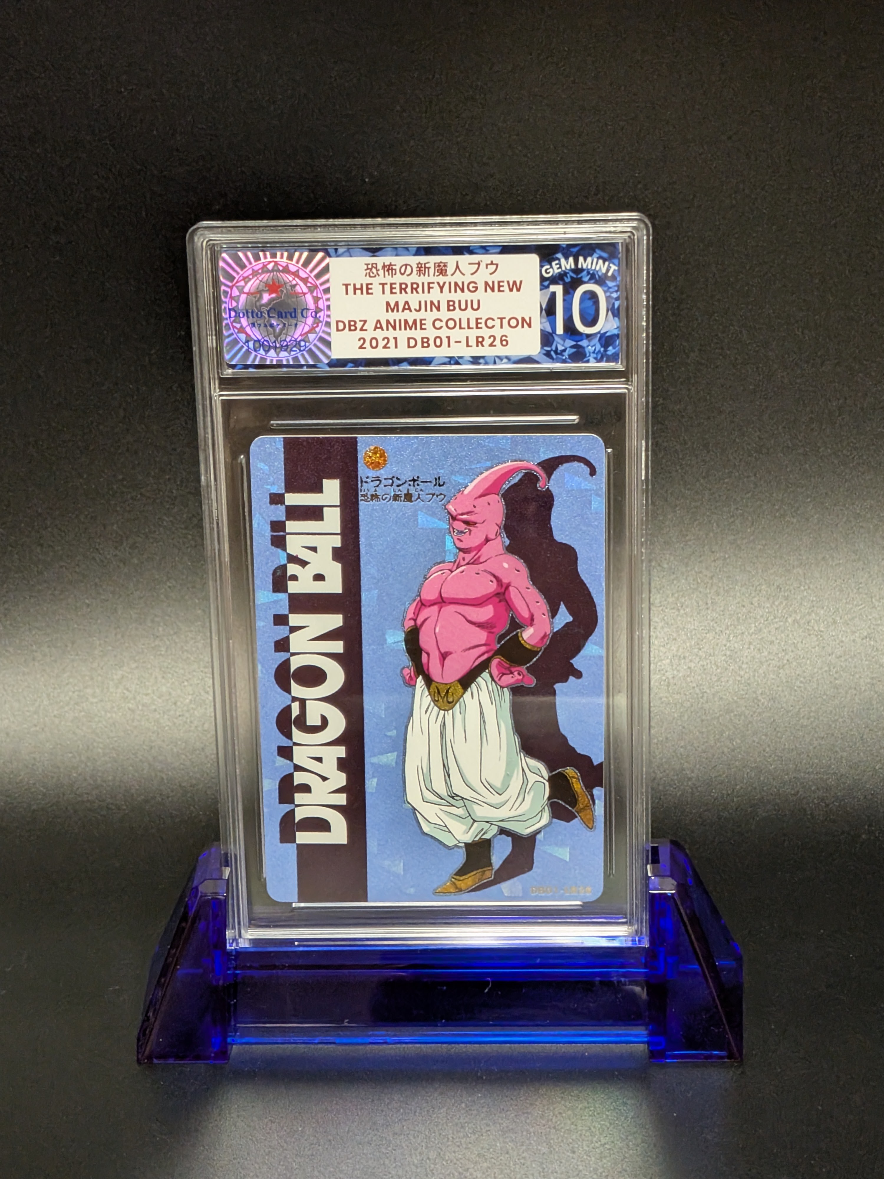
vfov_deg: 38.9
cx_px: 442
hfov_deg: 29.7
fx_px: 1668
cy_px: 590
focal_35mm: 49
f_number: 1.7
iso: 198
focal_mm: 4.53
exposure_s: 1/40
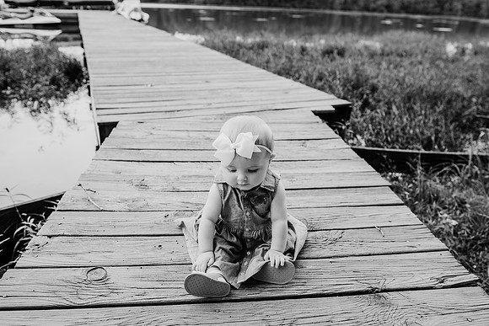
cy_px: 163
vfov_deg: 48.5
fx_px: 362
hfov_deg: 68.1
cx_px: 250
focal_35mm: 27
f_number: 3.5
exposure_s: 1/800
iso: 500
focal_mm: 24
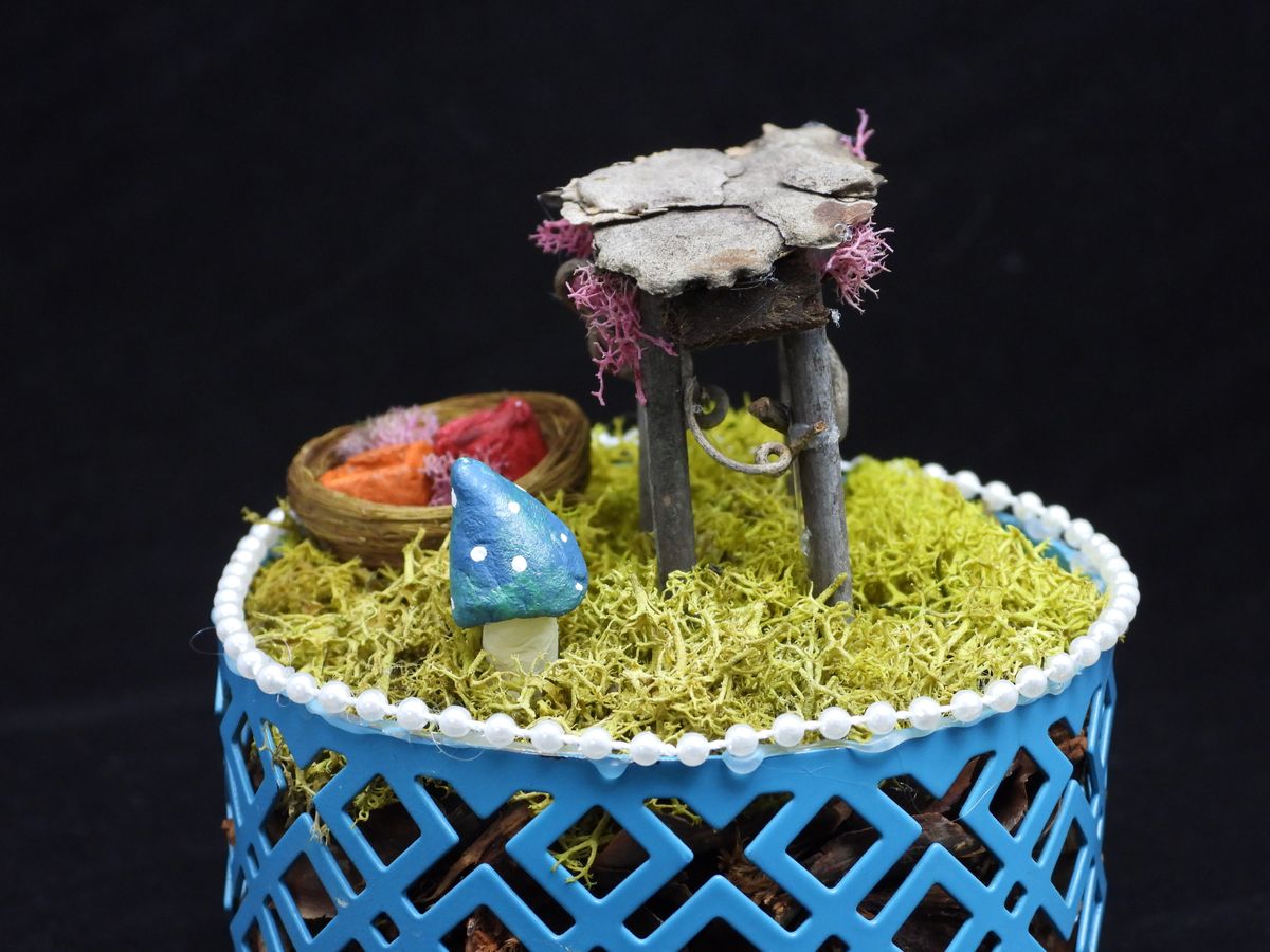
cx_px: 635
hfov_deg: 21.5
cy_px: 476
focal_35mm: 91
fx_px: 3339
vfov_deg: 16.2
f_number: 3.5
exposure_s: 1/30
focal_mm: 16.3
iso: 400
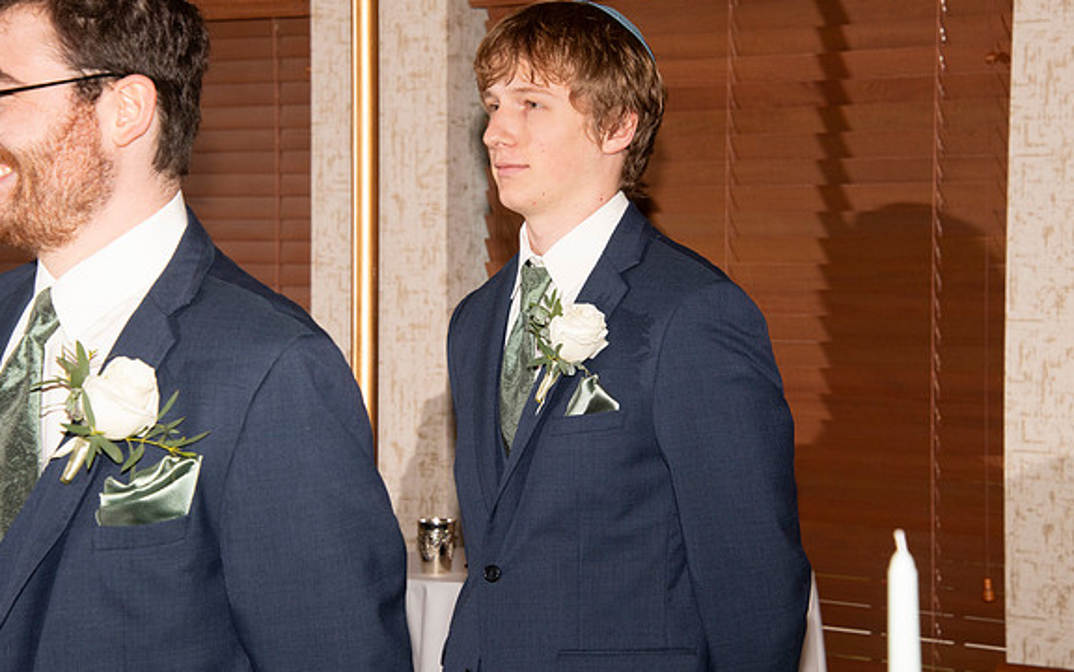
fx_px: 3483
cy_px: 324
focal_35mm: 119
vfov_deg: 11.0
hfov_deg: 17.5
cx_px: 537
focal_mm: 116
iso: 1000
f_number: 10
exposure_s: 1/160
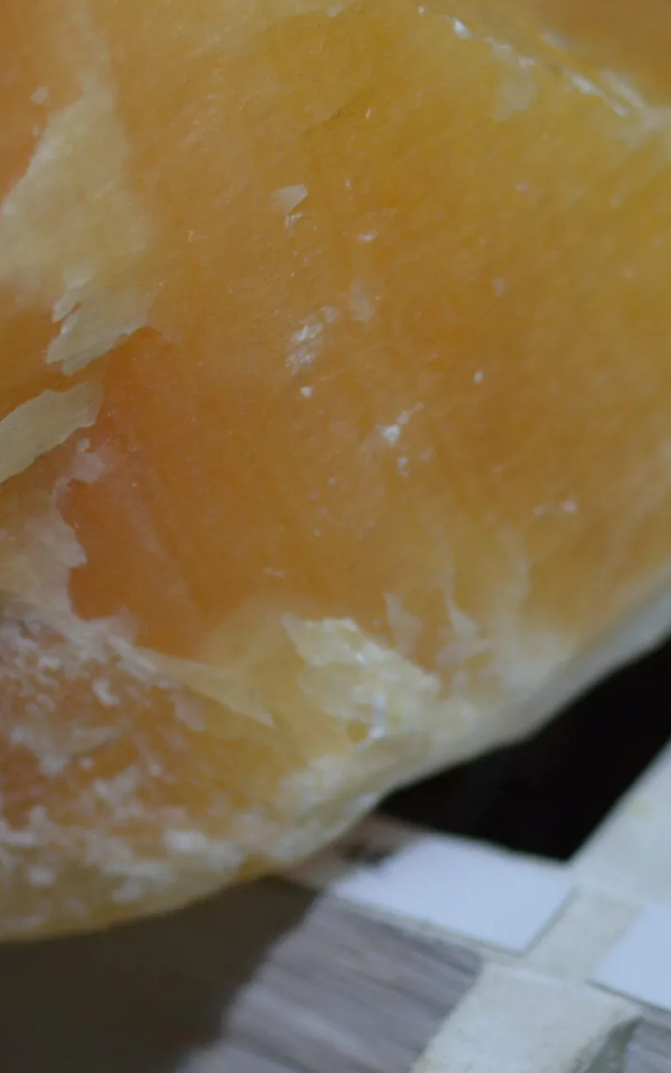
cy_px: 293
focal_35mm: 365
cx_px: -186
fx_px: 10681
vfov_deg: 5.7
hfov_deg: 3.6
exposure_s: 1/500
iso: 360
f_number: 3.3
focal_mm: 105
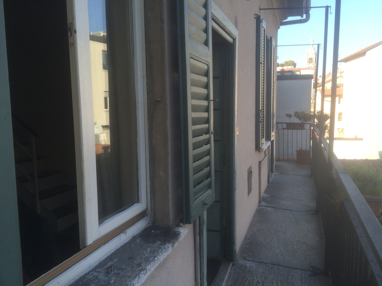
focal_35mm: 29
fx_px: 320
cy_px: 143
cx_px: 191
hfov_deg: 61.7
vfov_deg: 48.2
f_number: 2.2
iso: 32
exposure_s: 1/402
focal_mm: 4.15
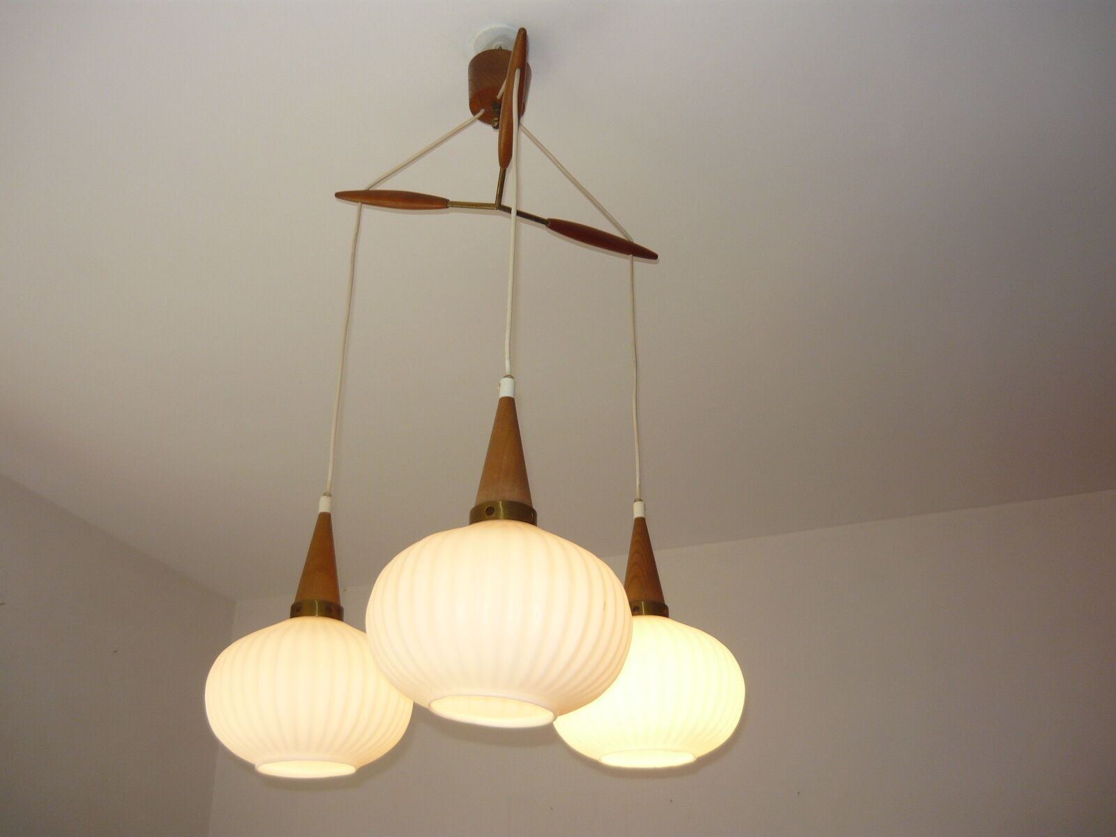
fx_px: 1064
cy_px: 418
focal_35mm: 33
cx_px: 558
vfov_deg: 42.9
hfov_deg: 55.4
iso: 100
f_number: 2.8
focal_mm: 5.5
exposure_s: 1/100
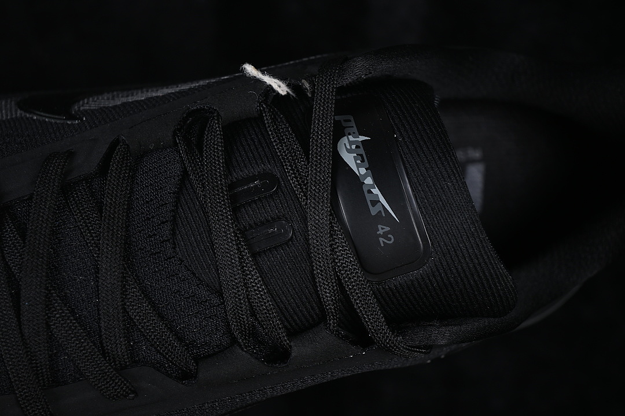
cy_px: 208
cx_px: 312
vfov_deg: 18.2
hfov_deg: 27.0
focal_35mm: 75
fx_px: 1302
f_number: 6.3
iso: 160
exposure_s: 1/50
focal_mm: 50
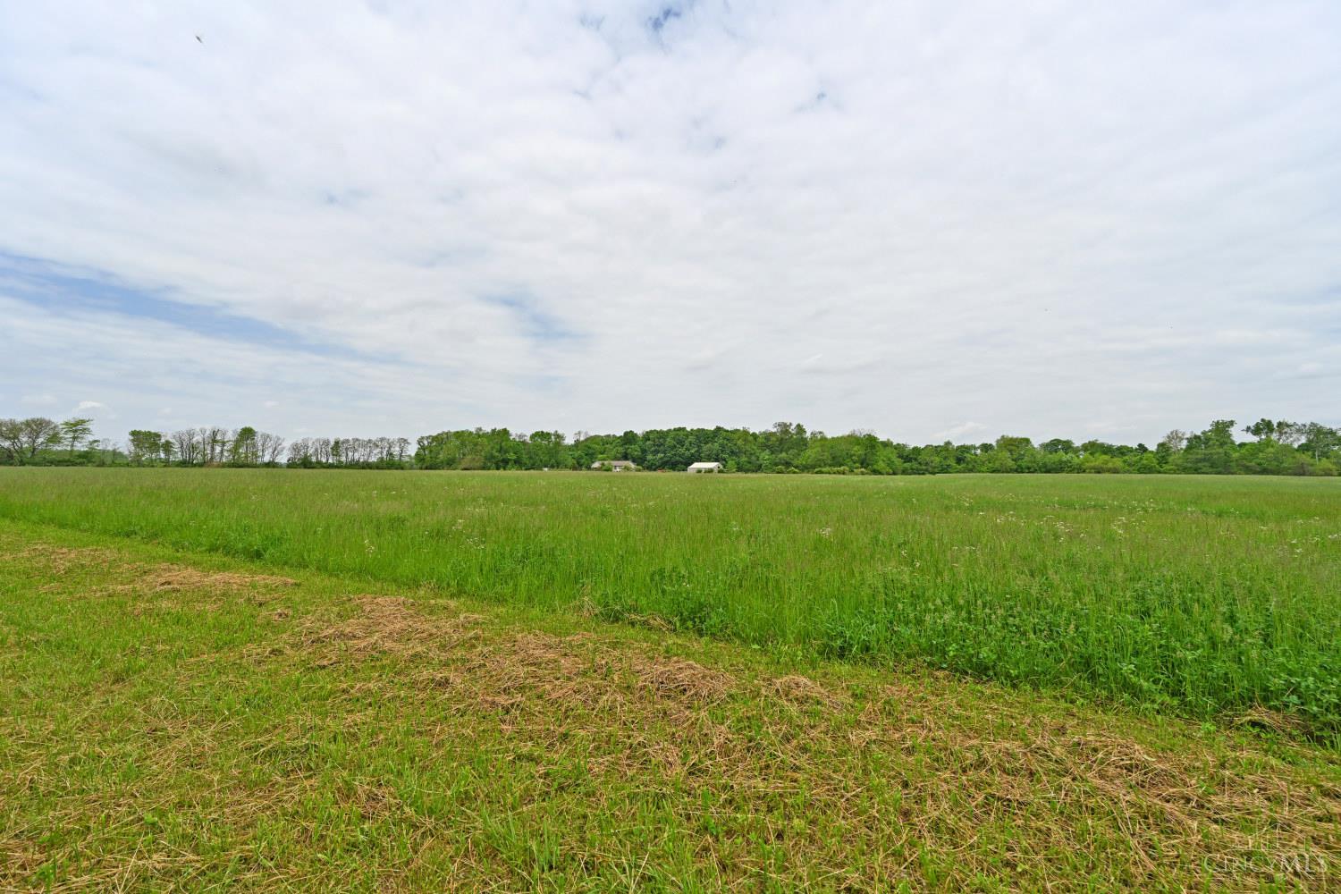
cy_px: 447
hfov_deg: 104.3
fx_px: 521
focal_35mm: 14
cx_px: 670
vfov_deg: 81.2
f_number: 8
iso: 100
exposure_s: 1/500
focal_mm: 14
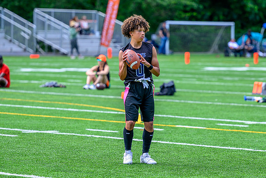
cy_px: 84
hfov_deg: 9.5
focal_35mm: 216
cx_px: 140
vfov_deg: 6.4
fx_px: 1598
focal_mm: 130
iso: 250
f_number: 2.8
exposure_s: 1/2000
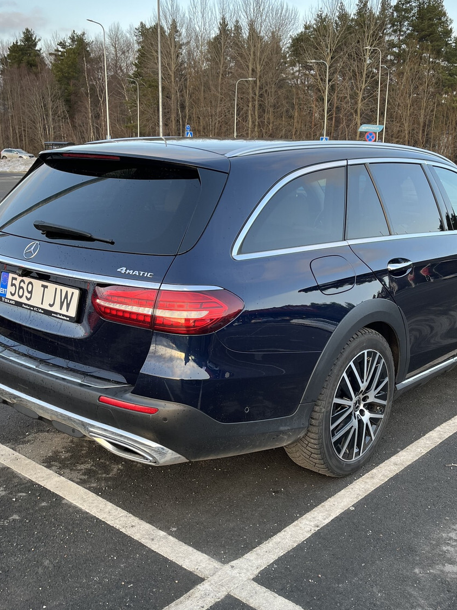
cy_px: 331
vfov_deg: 50.1
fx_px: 651
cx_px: 259
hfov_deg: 38.6
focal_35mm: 37
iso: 50
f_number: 1.6
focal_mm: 5.1
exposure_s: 1/177
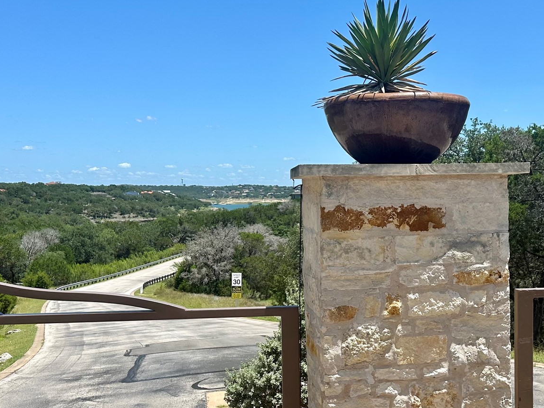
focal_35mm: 43
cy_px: 255
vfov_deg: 33.4
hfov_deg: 43.5
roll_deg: +0.2
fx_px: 676
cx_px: 346
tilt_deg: -5.5
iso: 80
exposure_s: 1/4545
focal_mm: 6.86
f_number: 1.78
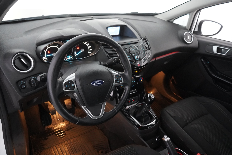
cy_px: 78
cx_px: 116
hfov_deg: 63.7
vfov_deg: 45.0
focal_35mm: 29
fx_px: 187
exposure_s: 1/50
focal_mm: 29
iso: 12800
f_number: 6.3
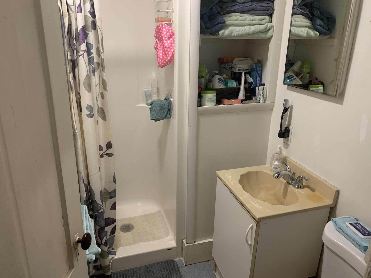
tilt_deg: -19.0
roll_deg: -0.3
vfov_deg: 53.1
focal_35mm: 26
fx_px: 279
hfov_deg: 67.3
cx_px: 186
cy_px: 139
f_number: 1.8
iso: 400
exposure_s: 1/30
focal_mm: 4.25
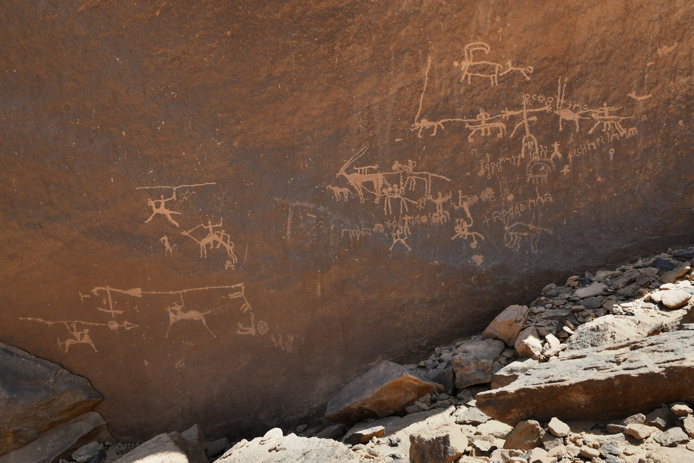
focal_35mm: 30
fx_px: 578
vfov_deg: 43.6
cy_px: 232
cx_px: 347
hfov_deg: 61.9
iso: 200
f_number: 8
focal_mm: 20
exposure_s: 1/250
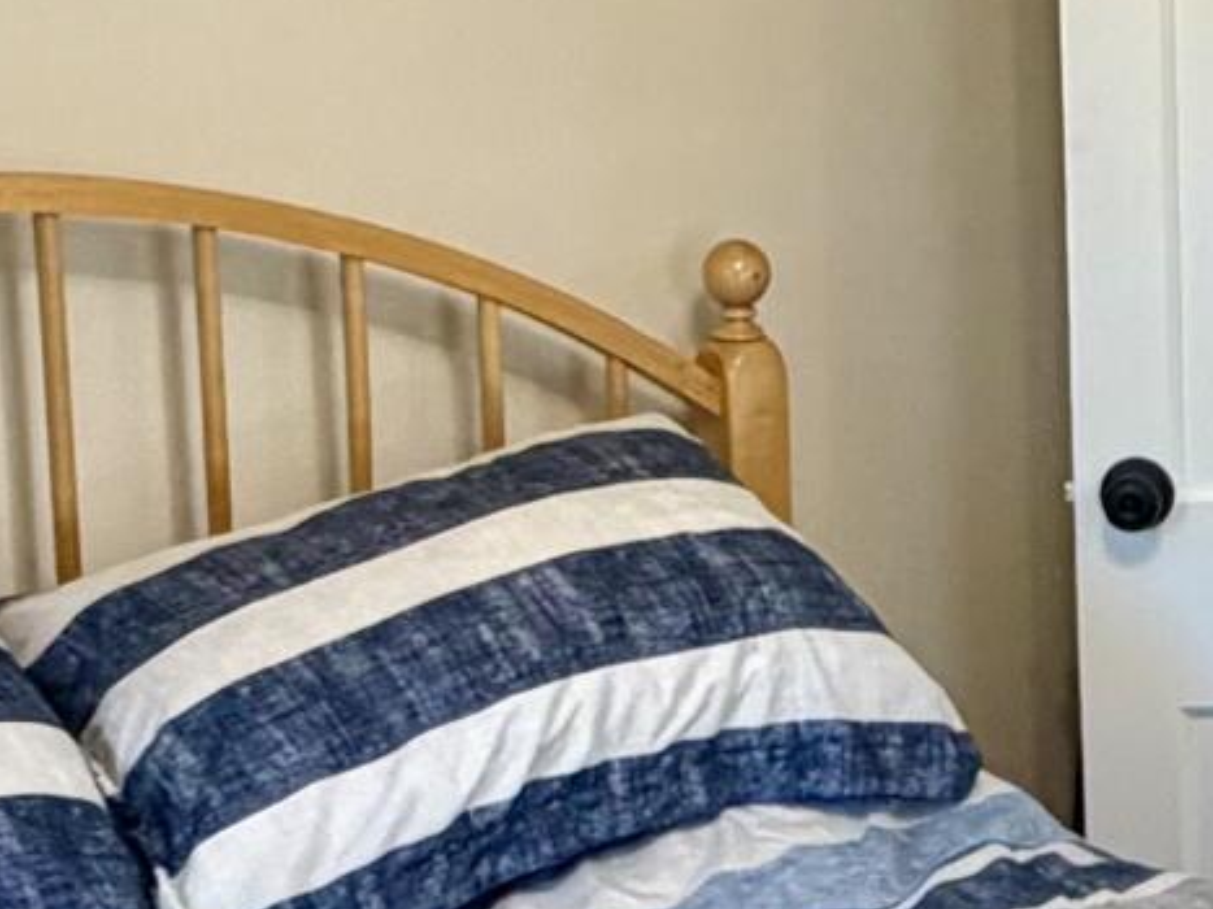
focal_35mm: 90
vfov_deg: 16.4
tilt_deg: -9.0
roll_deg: +1.4
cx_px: 1499
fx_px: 3153
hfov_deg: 20.2
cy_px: 286
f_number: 2.2
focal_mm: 2.22
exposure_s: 1/120
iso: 250
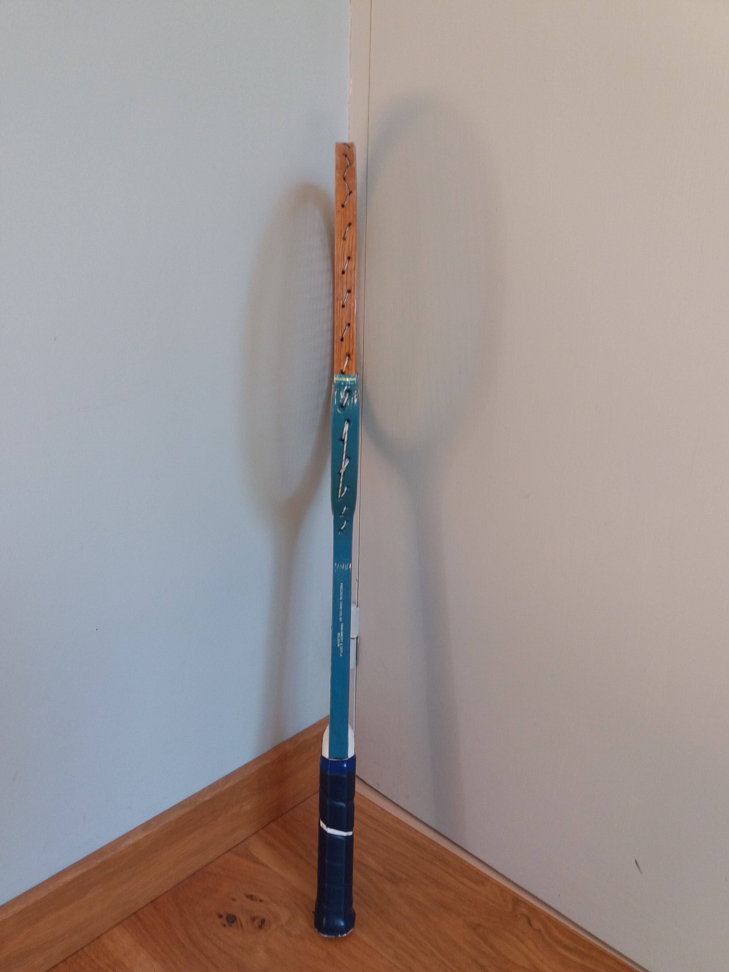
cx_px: 364
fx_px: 786
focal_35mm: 28
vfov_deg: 63.4
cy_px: 486
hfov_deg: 49.7
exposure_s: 1/40
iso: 64
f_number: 1.9
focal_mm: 3.7
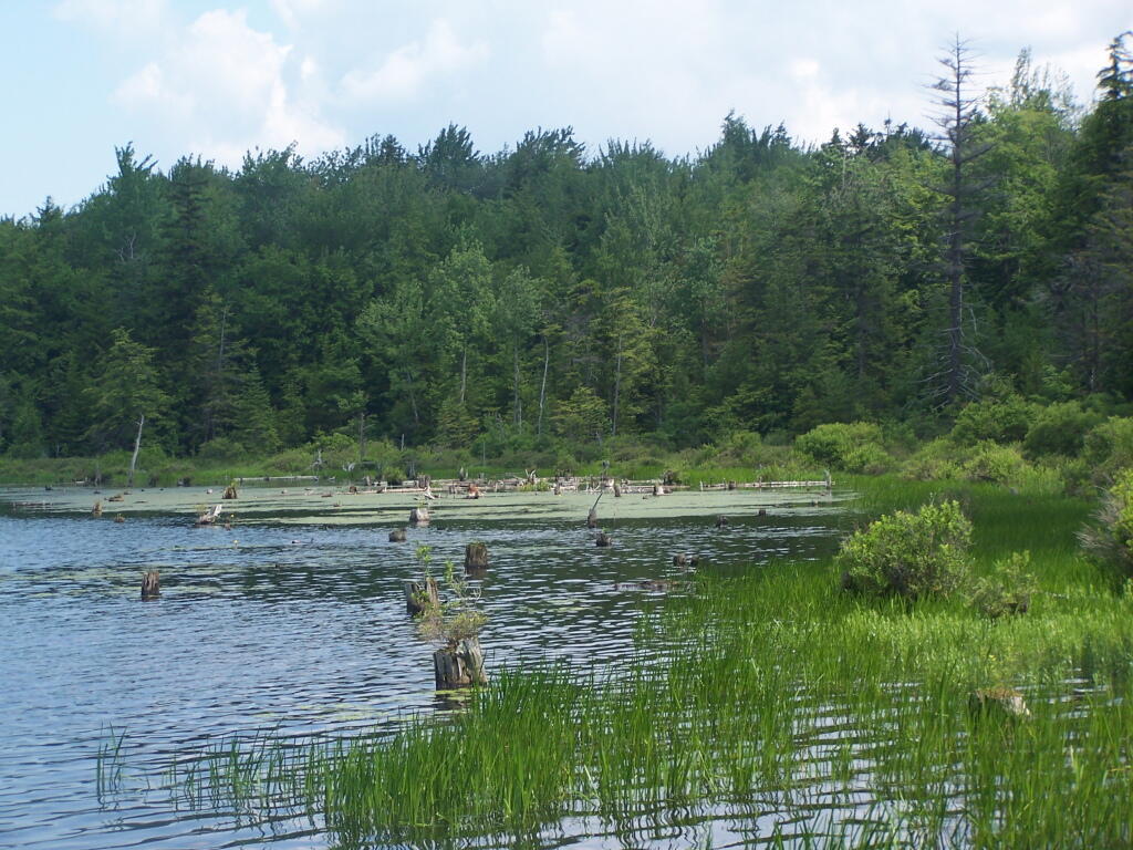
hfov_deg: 16.8
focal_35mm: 117
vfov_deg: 12.7
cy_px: 425
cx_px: 566
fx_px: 3829
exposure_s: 1/640
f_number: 3.2
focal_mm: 19.4
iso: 80
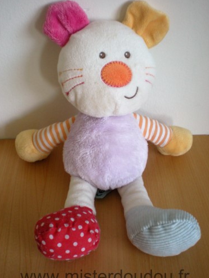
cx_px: 104
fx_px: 322
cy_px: 141
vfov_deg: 46.8
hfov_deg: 36.0
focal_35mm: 40
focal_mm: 6.3
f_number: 3.1
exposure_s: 1/62.6
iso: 200
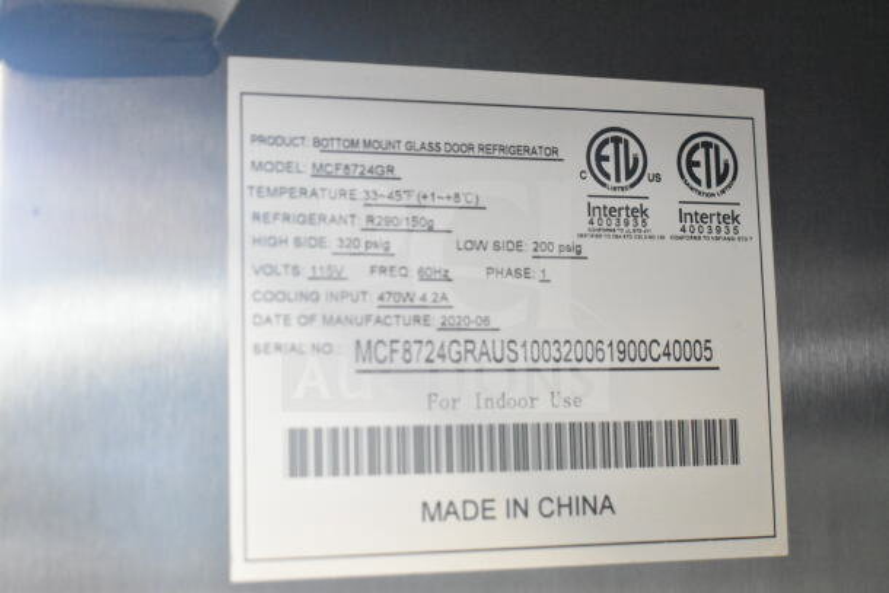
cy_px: 296
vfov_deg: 22.6
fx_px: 1482
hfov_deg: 33.4
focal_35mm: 60
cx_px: 444
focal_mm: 40
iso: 11400
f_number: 4.8
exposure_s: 1/60
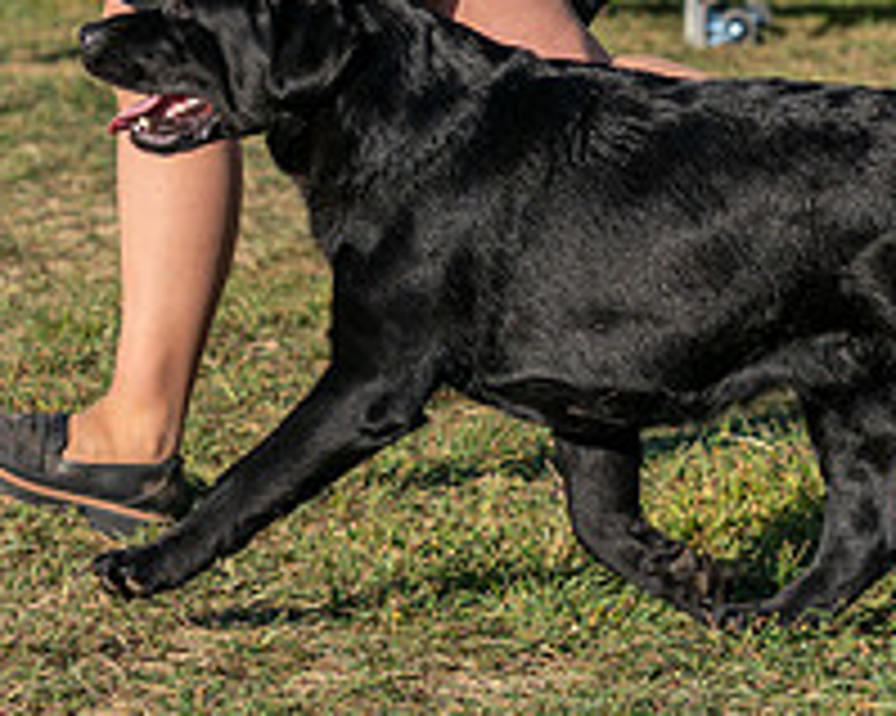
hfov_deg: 6.9
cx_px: 529
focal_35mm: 280
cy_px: -230
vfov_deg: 5.5
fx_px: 7421
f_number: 4.5
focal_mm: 88
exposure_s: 1/1250
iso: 125
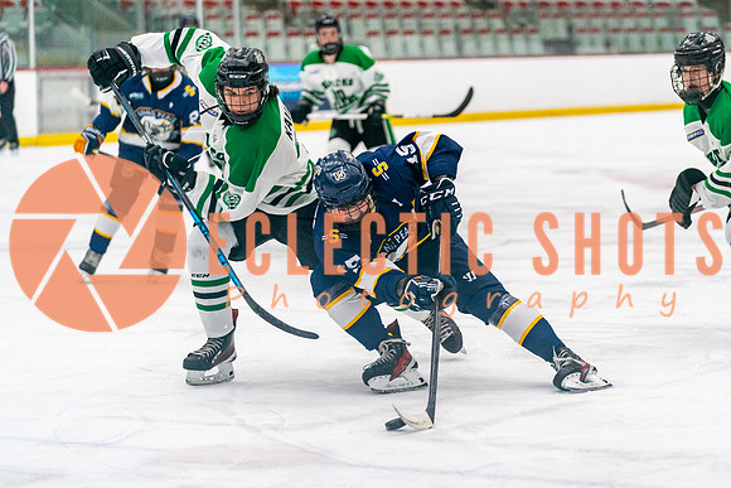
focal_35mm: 143
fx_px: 2905
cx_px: 467
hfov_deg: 14.3
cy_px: 252
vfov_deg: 9.6
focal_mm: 112
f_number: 2.8
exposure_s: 1/1600
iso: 4000
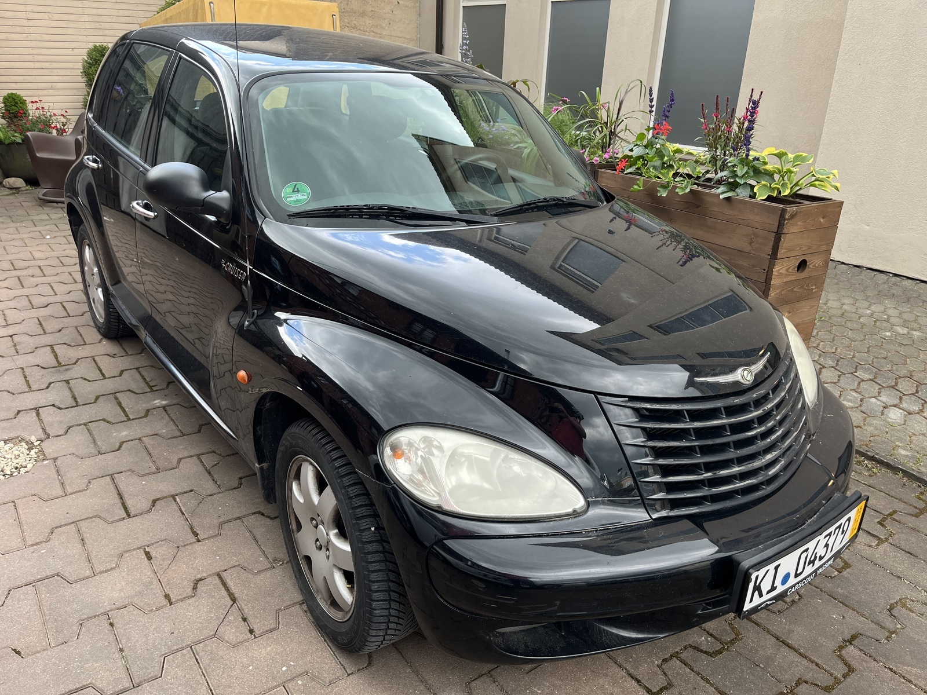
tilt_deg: -22.8
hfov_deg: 67.3
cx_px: 464
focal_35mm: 26
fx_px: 696
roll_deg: -2.3
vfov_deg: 53.1
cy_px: 348
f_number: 1.6
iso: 80
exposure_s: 1/121
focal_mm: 5.1
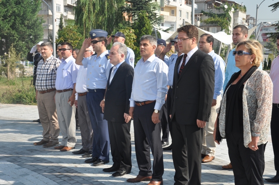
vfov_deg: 23.7
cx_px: 140
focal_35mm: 57
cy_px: 92
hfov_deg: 35.1
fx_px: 441
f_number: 8
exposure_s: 1/250
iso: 200
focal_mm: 38
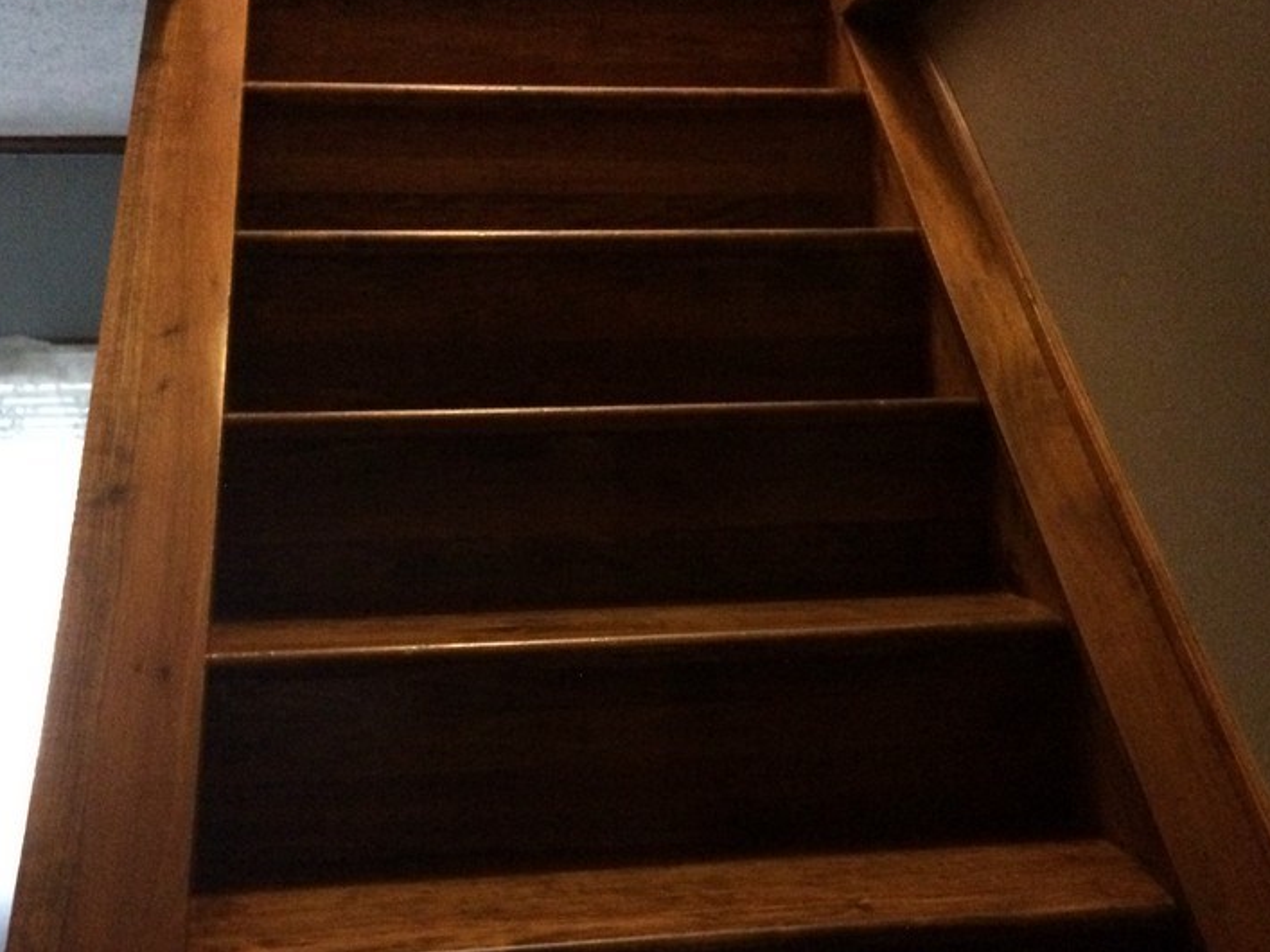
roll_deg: +2.0
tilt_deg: -5.4
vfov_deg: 34.1
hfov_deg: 44.8
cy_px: 609
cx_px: 659
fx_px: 1541
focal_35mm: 42
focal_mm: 4.15
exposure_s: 1/15
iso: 1000
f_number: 2.2
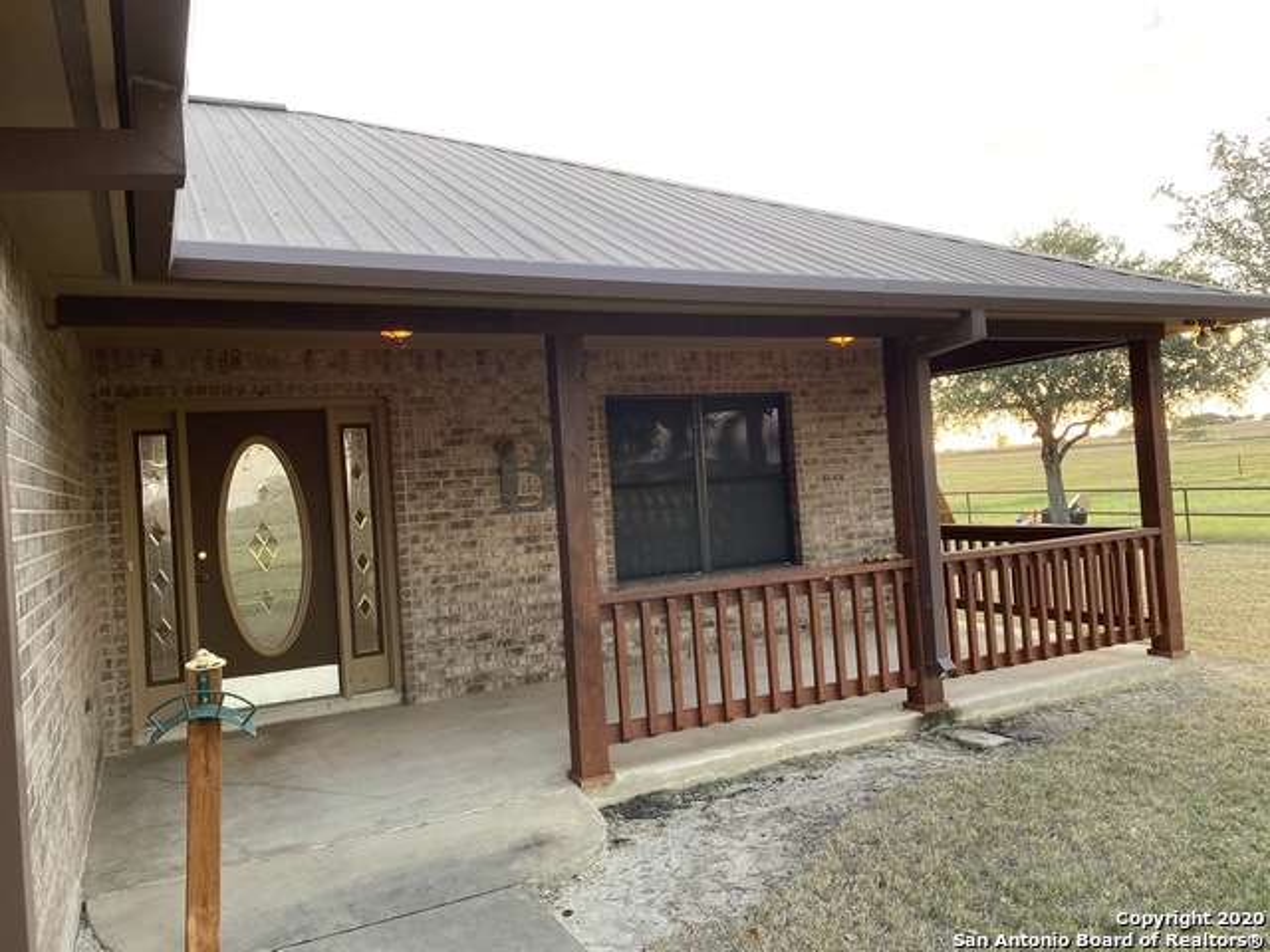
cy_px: 476
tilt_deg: +1.9
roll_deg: +4.1
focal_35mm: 26
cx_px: 635
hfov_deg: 67.3
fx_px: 954
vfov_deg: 53.1
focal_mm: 4.25
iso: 64
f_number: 1.8
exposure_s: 1/60
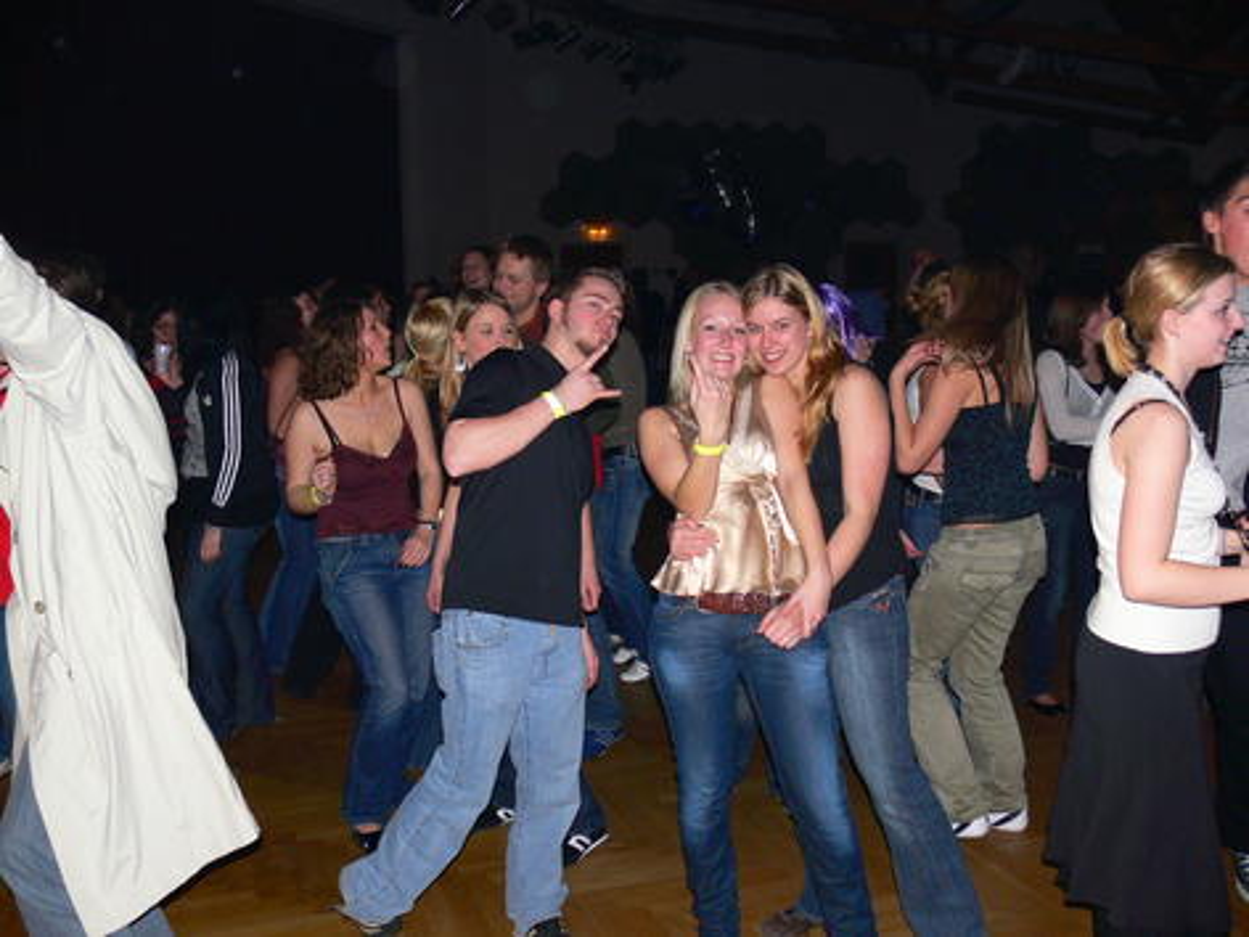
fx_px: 1263
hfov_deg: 52.6
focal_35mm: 35
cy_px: 468
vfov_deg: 40.7
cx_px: 624
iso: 100
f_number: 2.8
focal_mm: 7.4
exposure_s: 1/30
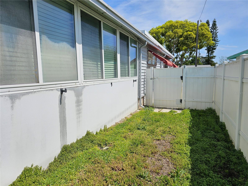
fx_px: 165
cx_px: 124
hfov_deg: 73.9
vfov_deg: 58.9
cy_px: 93
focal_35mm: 23
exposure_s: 1/1686
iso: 10
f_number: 1.7
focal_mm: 6.3
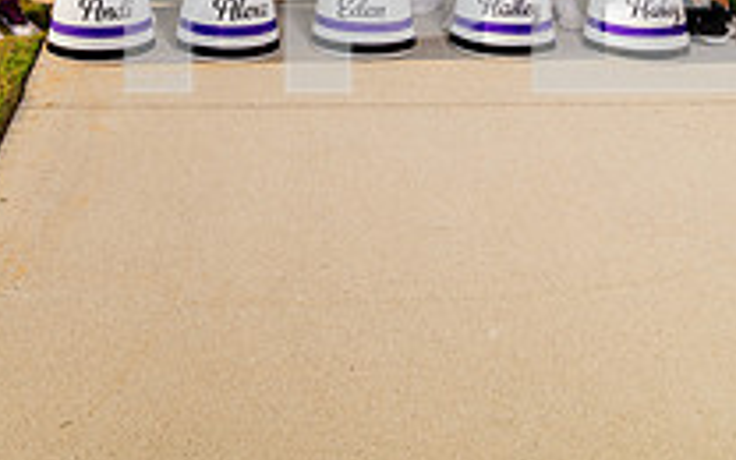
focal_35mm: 53
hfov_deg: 37.8
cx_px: 251
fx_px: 1063
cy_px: -262
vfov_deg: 20.3
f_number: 9
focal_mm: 24
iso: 200
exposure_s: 1/250
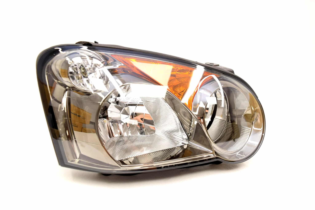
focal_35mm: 34
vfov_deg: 38.4
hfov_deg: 55.1
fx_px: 302
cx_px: 158
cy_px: 105
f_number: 5
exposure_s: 1/100
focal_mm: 23
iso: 400
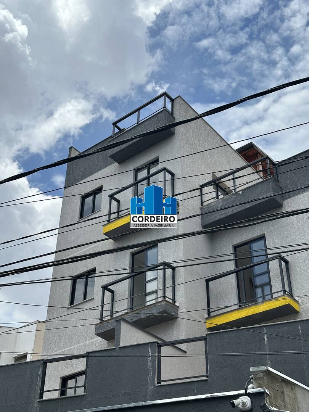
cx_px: 154
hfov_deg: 30.3
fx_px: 571
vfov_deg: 39.7
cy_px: 206
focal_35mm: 48
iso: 64
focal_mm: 6.86
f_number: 1.78
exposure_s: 1/5882
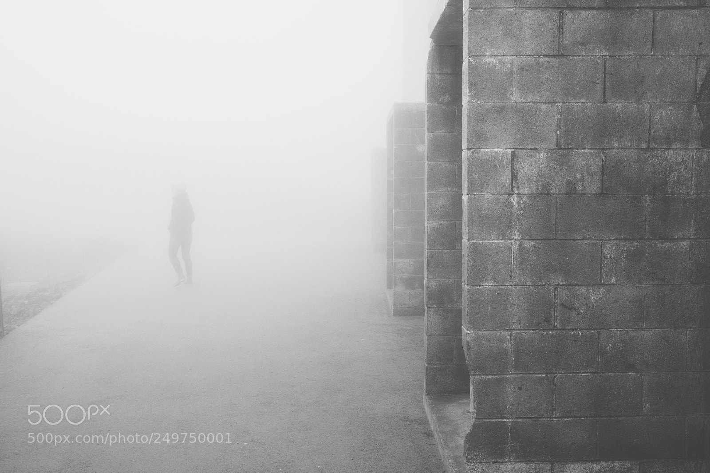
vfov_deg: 37.8
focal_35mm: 35
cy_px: 236
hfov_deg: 54.4
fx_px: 690
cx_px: 355
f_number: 8
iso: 800
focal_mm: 23
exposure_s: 1/110
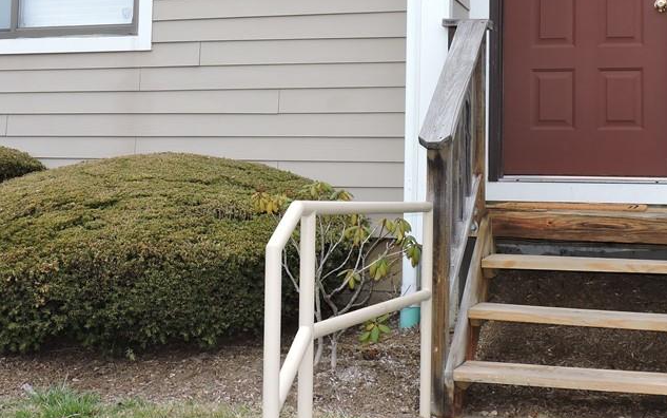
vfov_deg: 21.4
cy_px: 91
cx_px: 302
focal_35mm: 60
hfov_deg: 34.0
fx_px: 1091
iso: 110
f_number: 3.3
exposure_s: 1/160
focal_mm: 6.2
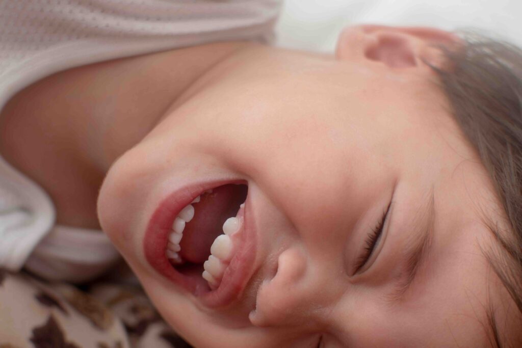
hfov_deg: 37.8
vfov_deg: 25.8
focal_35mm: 52
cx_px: 261
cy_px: 174
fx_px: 761
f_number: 3.5
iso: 250
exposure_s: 1/200
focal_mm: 35
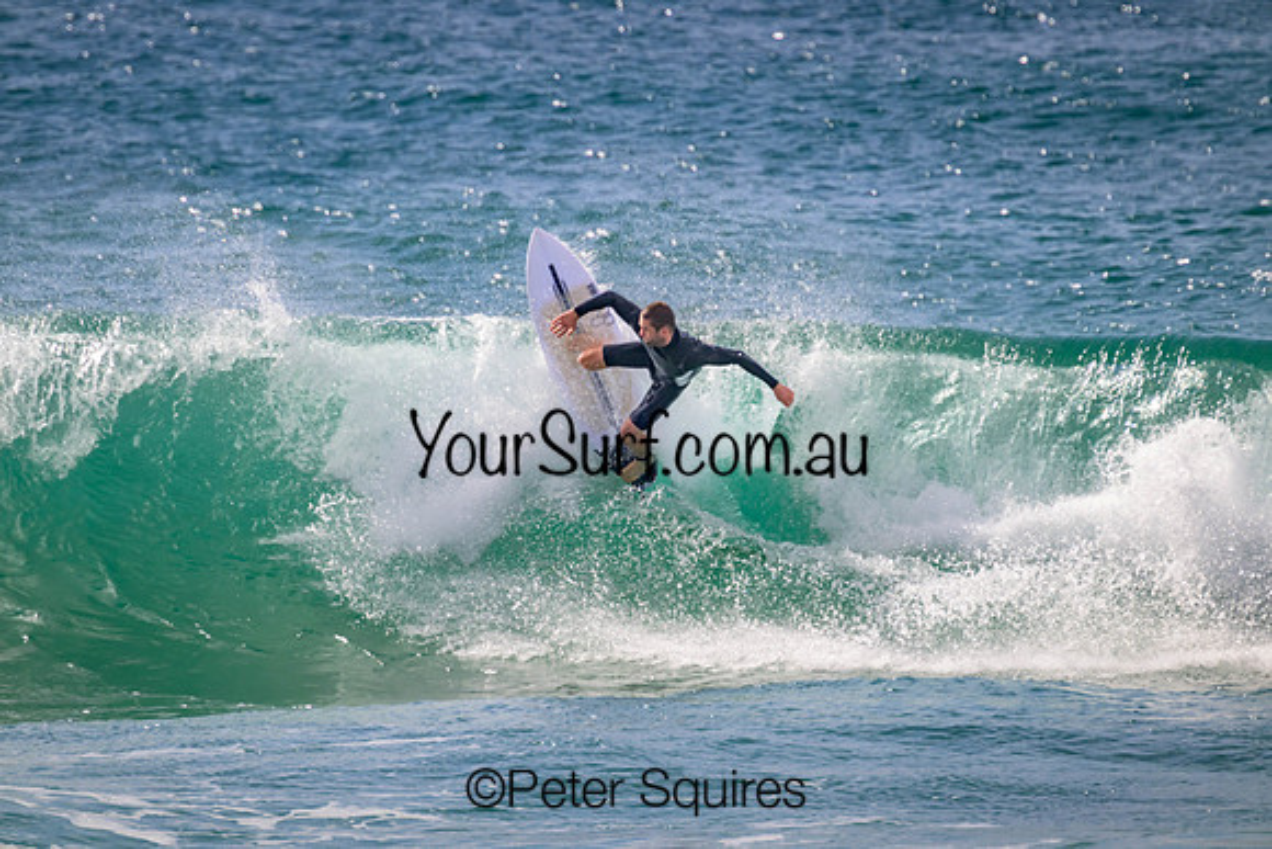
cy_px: 424
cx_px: 636
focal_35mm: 800
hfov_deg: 2.6
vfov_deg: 1.7
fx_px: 28272
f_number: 11
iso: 800
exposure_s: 1/2000
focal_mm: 800
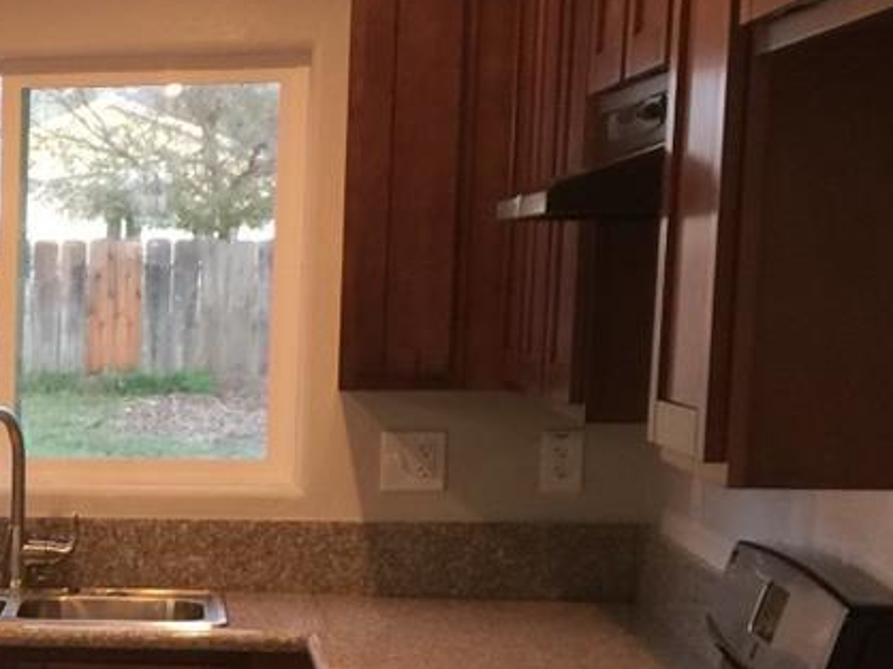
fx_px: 2681
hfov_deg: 17.1
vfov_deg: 14.0
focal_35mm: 104
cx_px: -444
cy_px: 693
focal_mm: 4.15
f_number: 2.2
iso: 32
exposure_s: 1/15
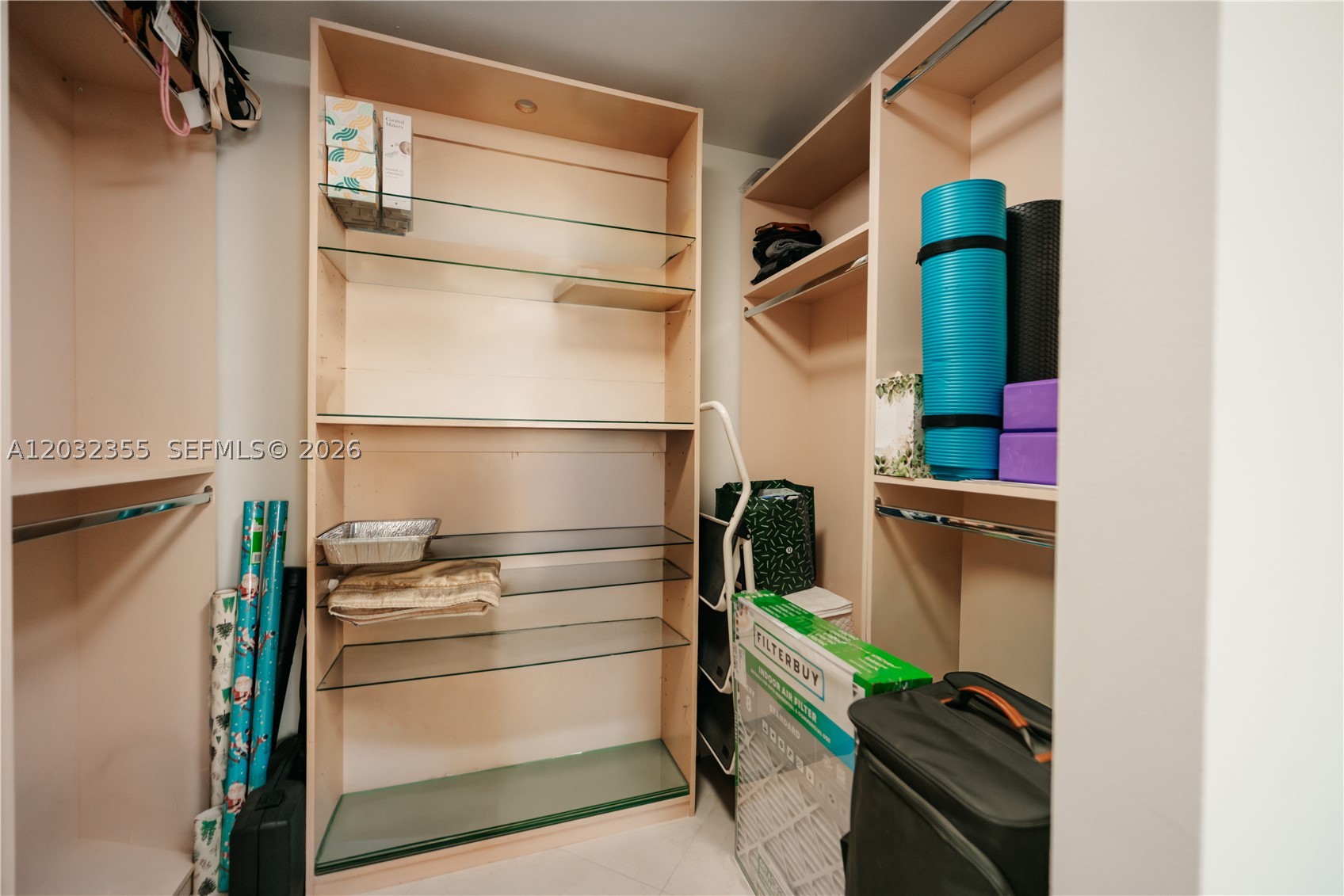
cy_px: 448
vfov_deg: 81.2
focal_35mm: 14
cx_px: 672
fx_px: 523
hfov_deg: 104.2
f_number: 2.8
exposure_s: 1/250
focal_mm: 14
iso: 1250
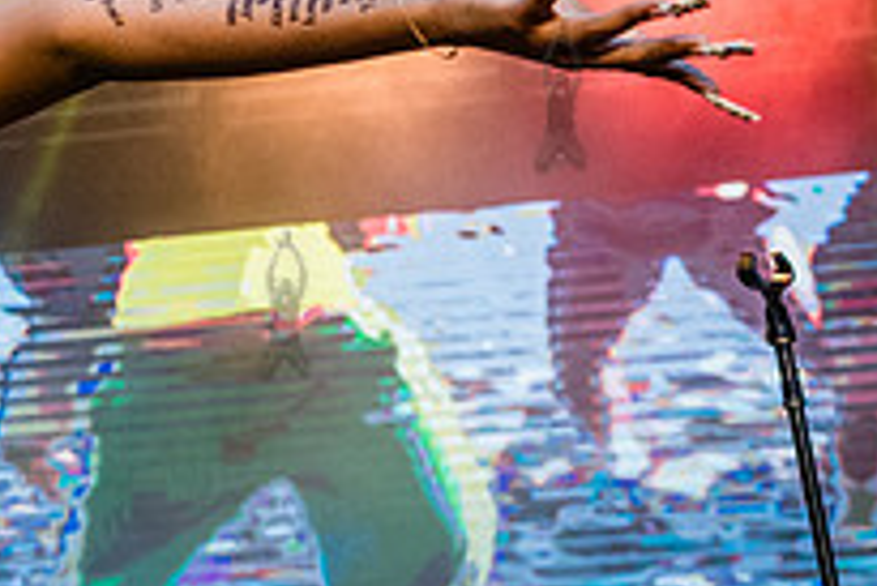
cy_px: 51
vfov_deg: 10.6
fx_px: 3145
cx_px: -335
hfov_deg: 15.0
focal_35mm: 129
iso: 4000
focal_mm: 38
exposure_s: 1/1000
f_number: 4
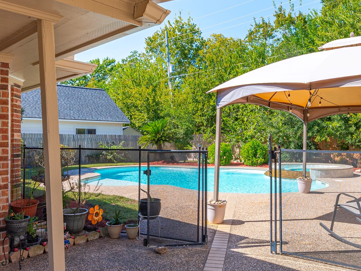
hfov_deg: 56.8
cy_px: 144
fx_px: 334
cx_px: 178
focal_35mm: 32
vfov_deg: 44.1
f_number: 13
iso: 125
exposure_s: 1/160
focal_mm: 16
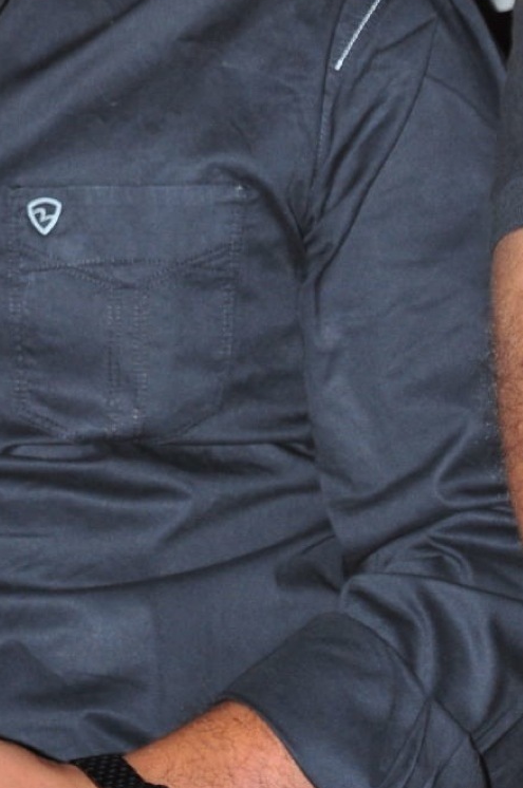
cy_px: 69
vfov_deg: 6.3
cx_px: -44
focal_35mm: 327
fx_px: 7149
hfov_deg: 4.2
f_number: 9
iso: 400
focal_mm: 90
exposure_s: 1/125
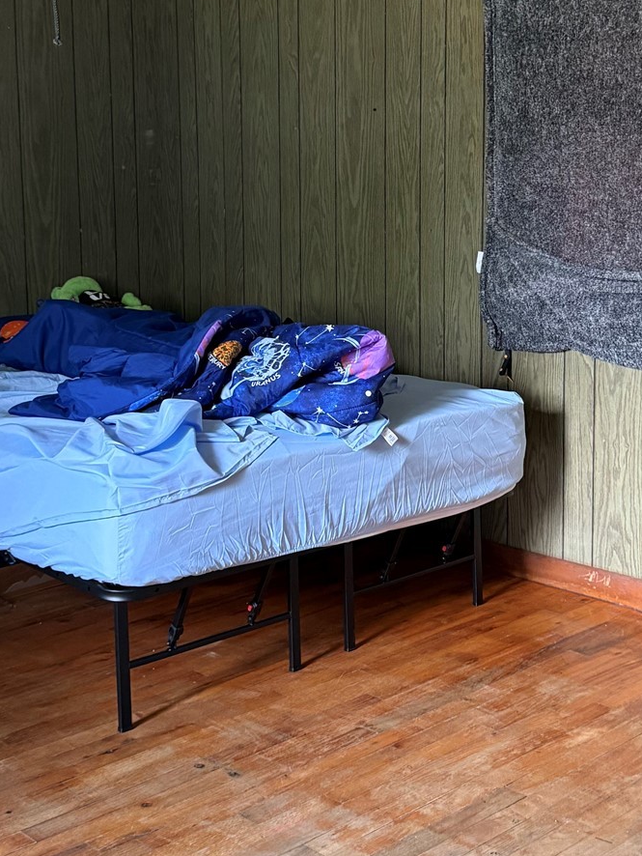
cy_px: 356
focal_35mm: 52
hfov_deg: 28.0
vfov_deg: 36.7
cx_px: 338
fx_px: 1285
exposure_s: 1/60
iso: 500
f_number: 1.78
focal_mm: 6.76
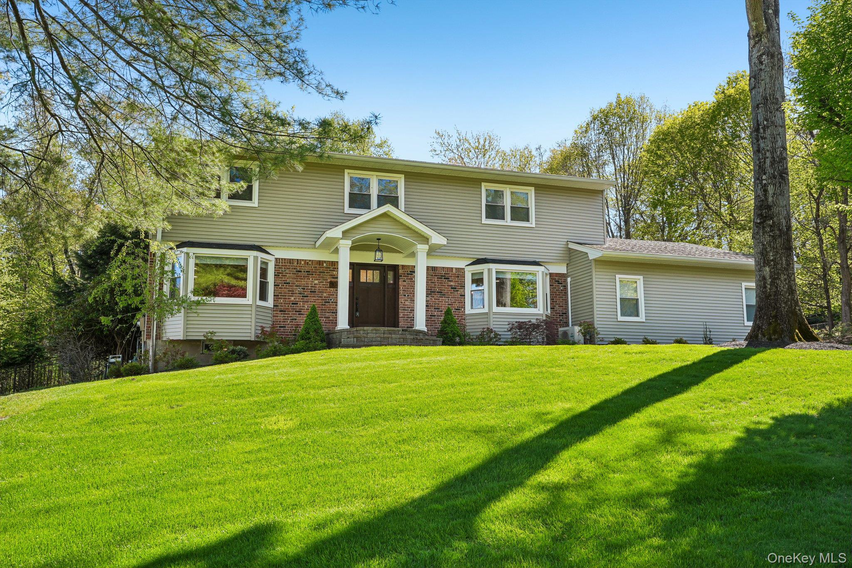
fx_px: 698
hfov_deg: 62.8
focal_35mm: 30
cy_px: 284
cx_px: 426
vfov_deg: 44.3
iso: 100
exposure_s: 1/100
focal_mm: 29.5
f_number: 8
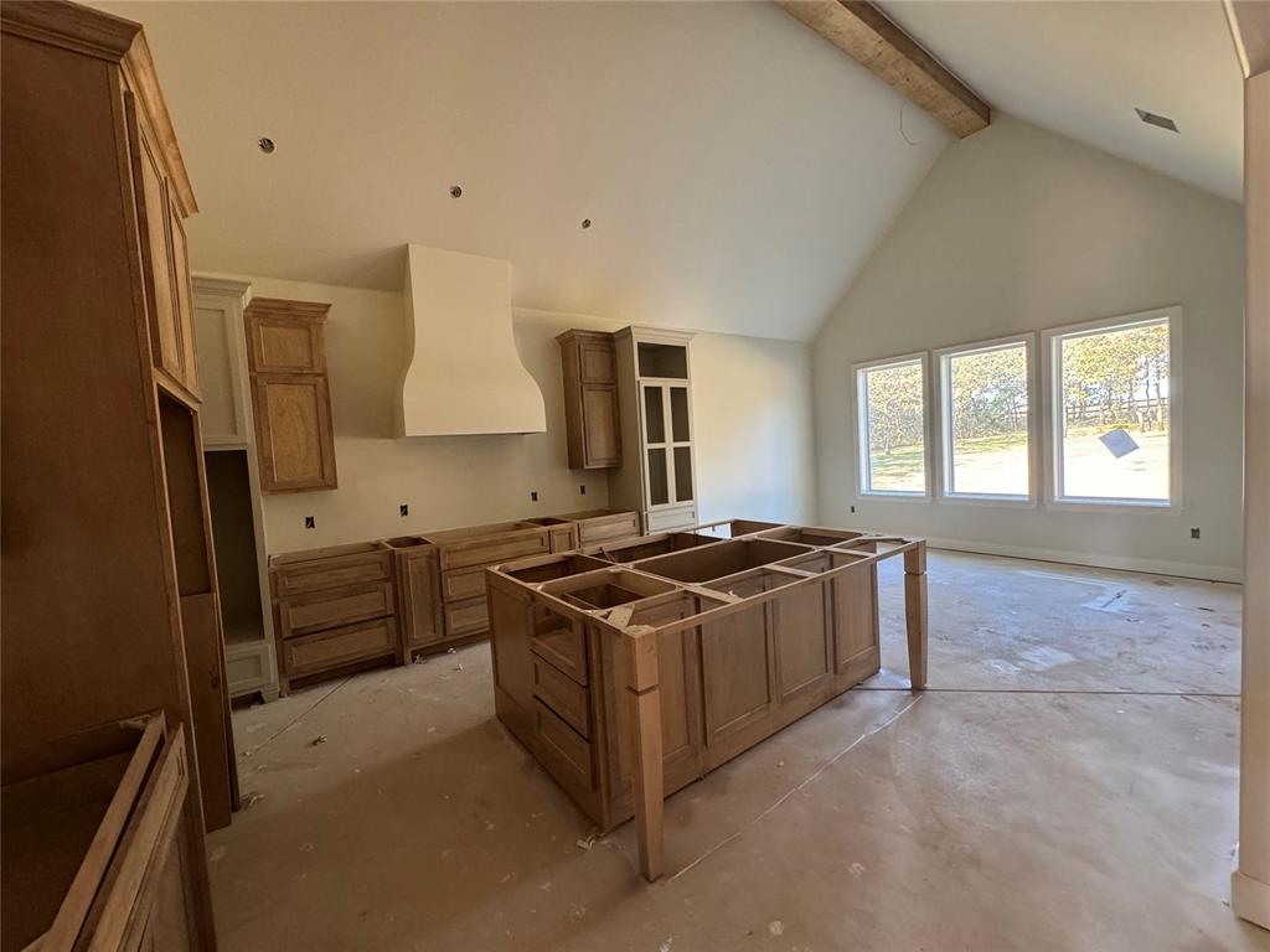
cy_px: 476
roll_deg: +3.3
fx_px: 514
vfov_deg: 85.7
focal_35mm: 14
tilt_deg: -3.3
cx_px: 635
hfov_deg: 102.1
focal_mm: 2.22
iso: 320
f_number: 2.2
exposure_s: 1/86
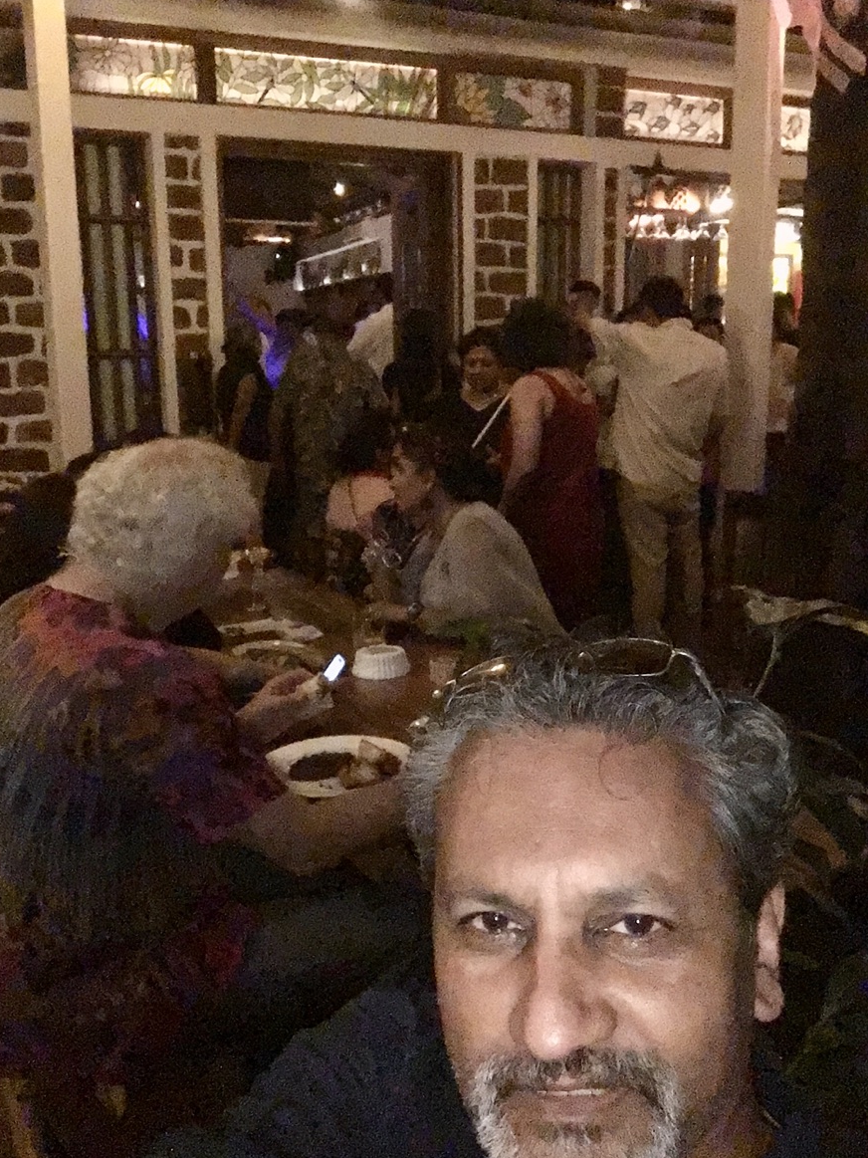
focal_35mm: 32
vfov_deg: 56.8
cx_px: 422
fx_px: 1070
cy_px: 596
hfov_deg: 44.1
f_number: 2.2
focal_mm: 2.65
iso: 1600
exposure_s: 1/17
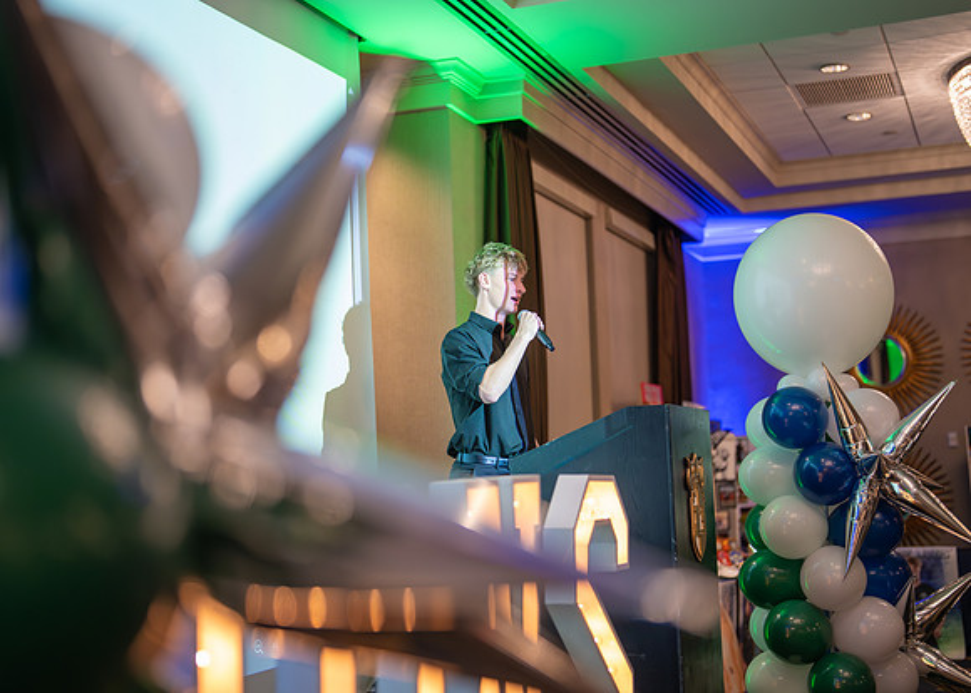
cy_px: 346
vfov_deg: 26.8
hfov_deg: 36.9
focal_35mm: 53
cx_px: 486
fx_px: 1454
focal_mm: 50
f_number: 1.2
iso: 1250
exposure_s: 1/400
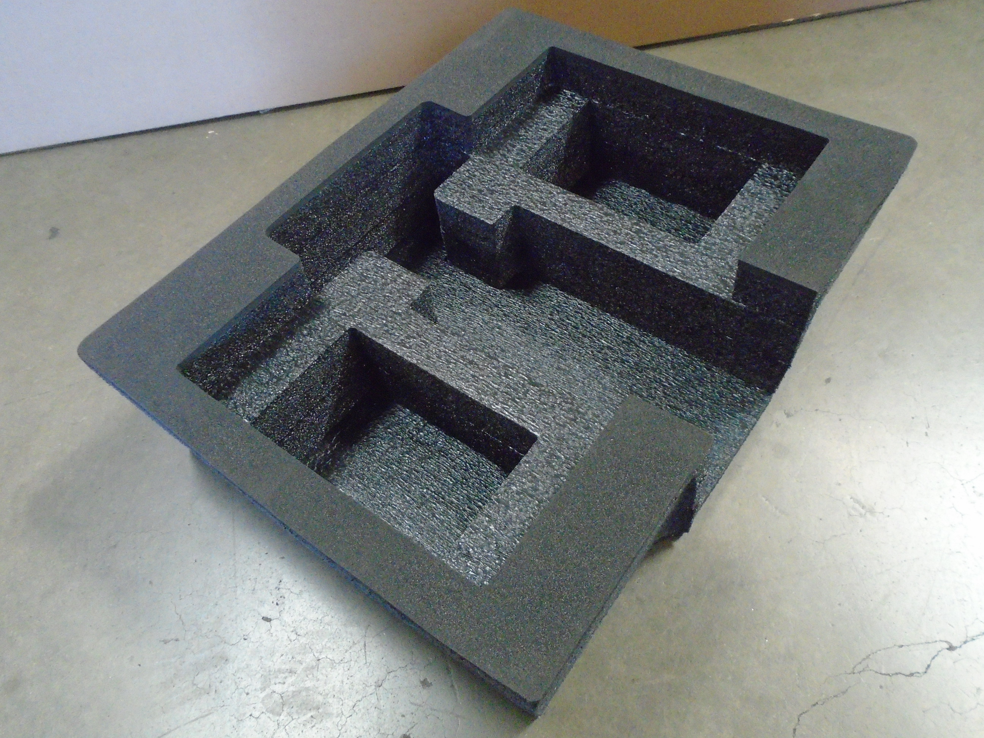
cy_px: 369
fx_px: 739
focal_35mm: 26
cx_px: 492
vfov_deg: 53.1
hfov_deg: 67.3
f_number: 3.2
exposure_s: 1/50
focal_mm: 4.6
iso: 800
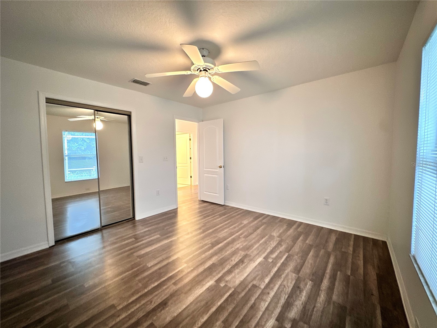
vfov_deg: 85.7
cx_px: 218
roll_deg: +0.8
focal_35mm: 14
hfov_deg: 102.1
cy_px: 164
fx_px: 177
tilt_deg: -3.3
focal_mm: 2.22
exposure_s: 1/60
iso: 640
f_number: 2.2
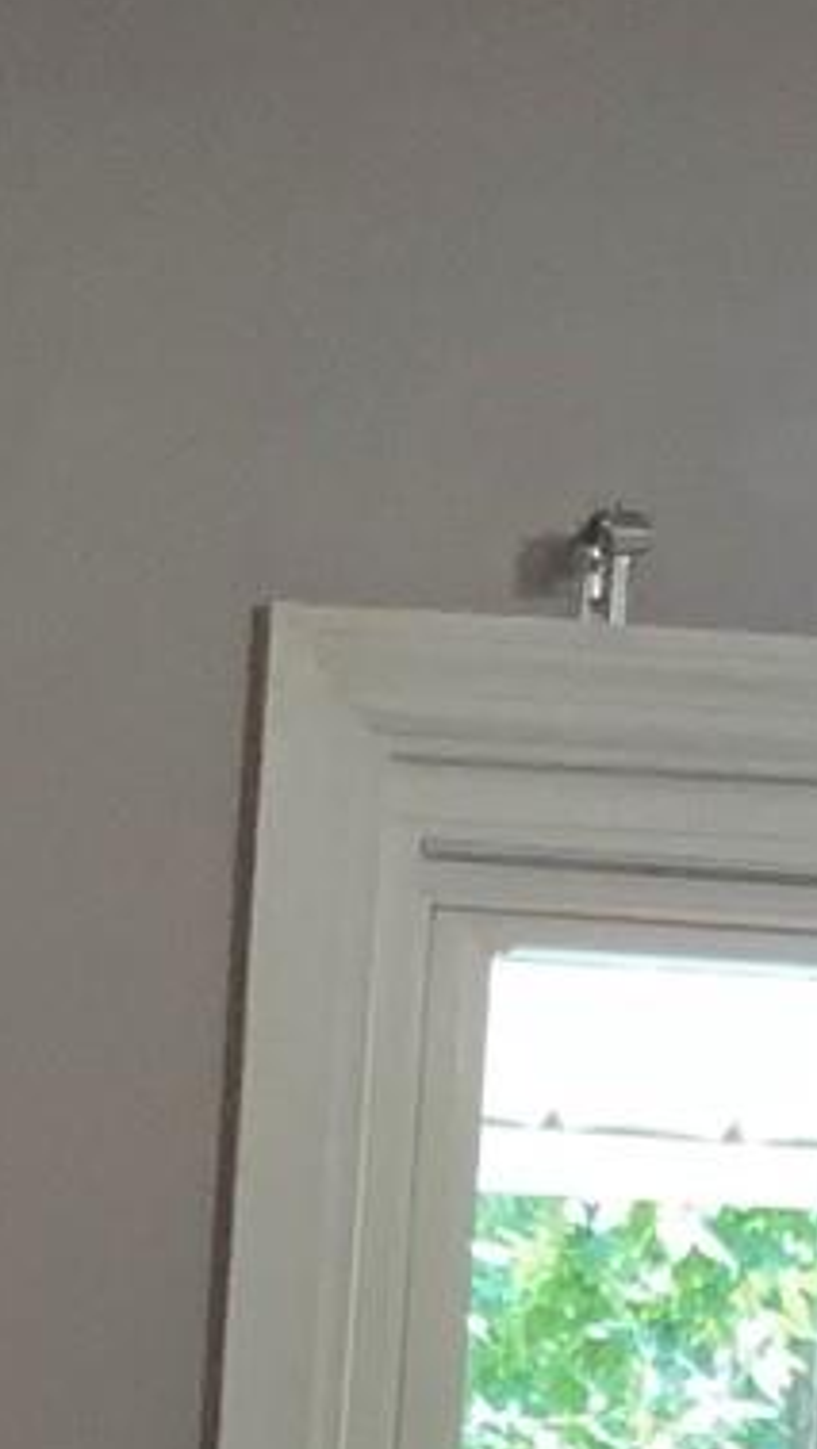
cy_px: 2791
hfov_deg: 7.0
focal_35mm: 171
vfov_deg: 11.5
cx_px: -203
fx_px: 6577
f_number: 1.8
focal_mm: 3
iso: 100
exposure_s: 1/60
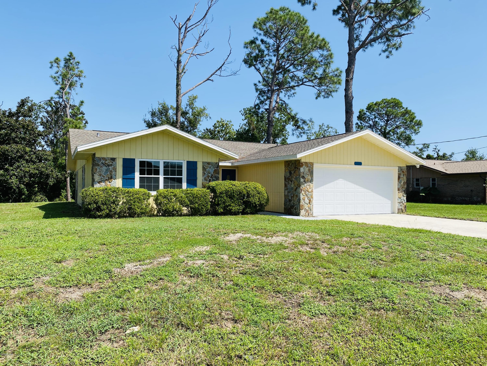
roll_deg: -0.6
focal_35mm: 26
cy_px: 183
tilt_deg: +0.2
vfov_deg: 53.1
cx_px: 244
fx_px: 366
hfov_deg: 67.3
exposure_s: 1/2513
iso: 32
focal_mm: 4.25
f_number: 1.8
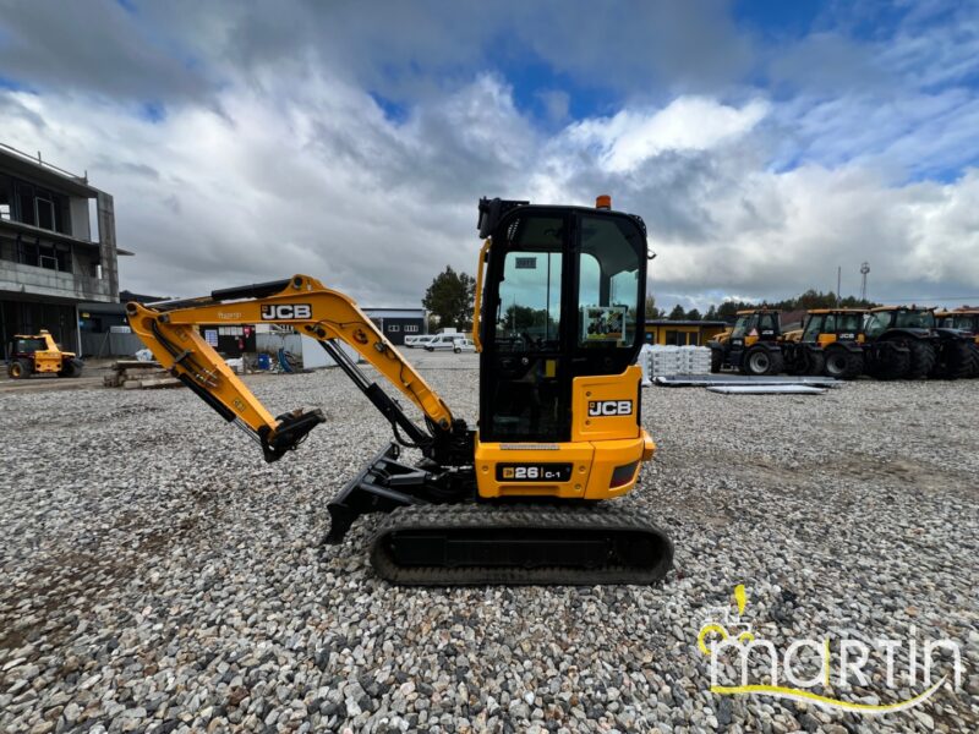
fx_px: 368
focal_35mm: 13
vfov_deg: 89.9
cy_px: 367
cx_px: 490
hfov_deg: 106.2
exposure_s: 1/673
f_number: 1.8
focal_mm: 1.57
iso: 32
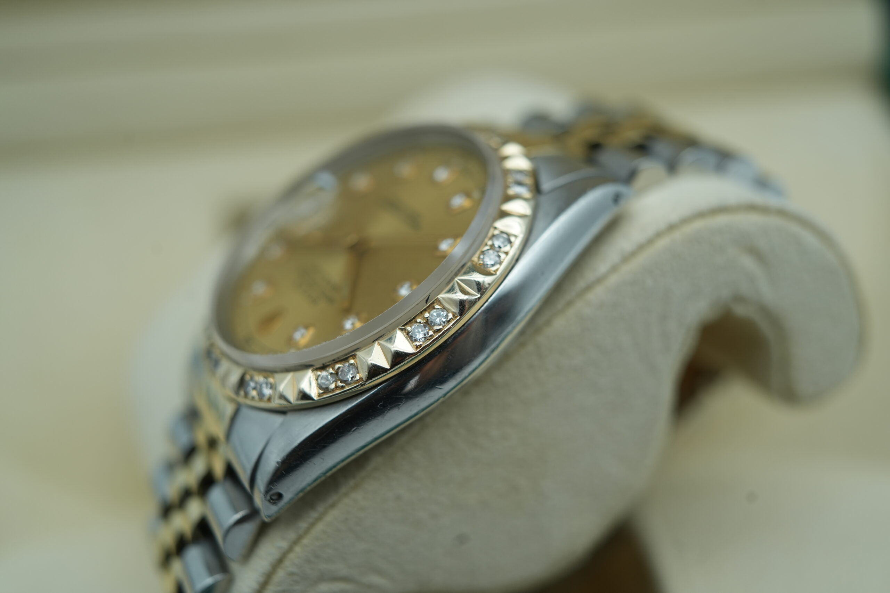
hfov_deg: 54.4
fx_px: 865
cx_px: 445
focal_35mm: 35
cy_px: 296
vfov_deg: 37.9
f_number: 5
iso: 400
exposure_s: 1/250
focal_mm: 35
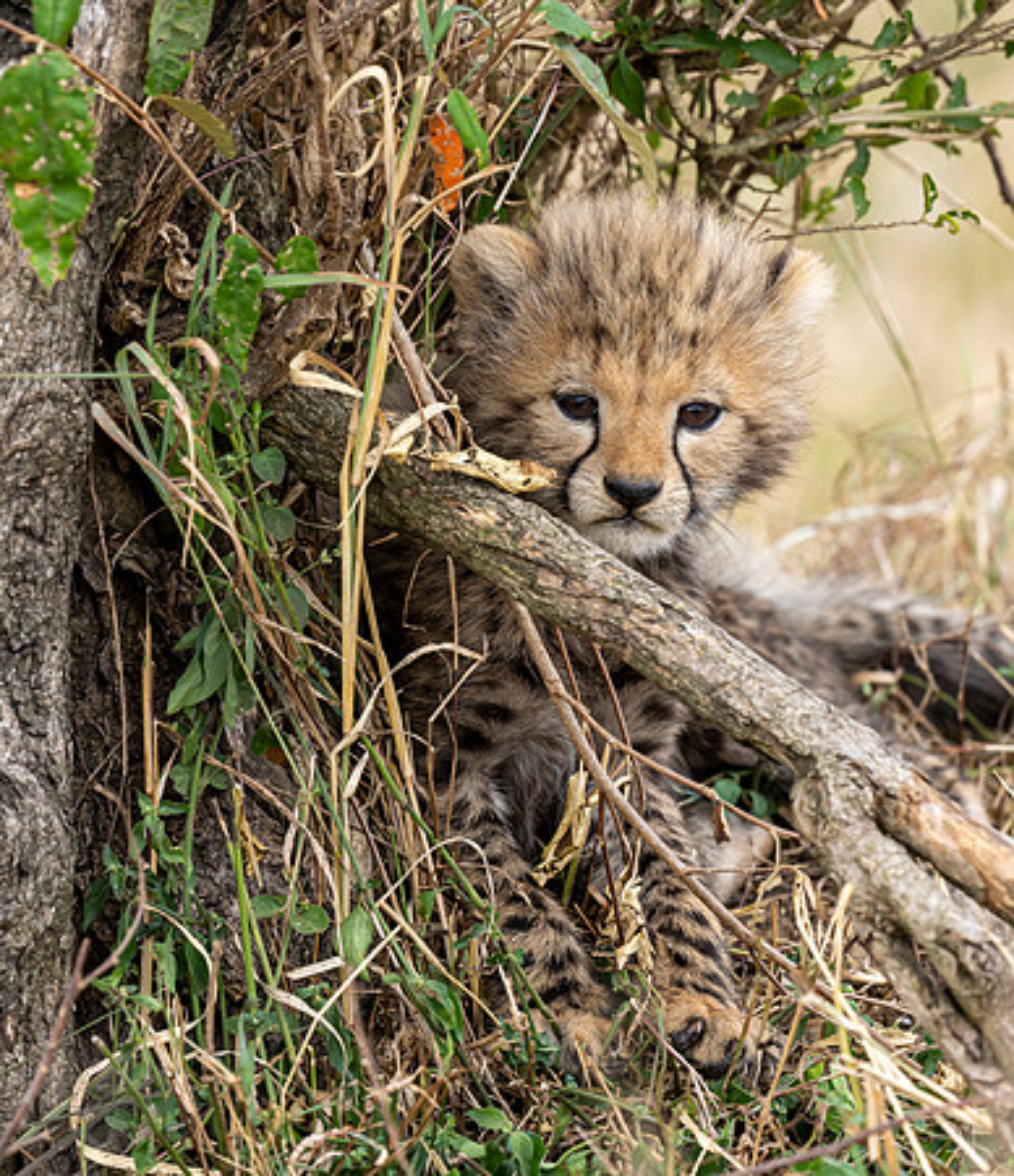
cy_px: 584
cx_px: 499
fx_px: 38689
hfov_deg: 1.5
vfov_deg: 1.7
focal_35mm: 1078
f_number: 4.5
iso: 100
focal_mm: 600
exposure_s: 1/250
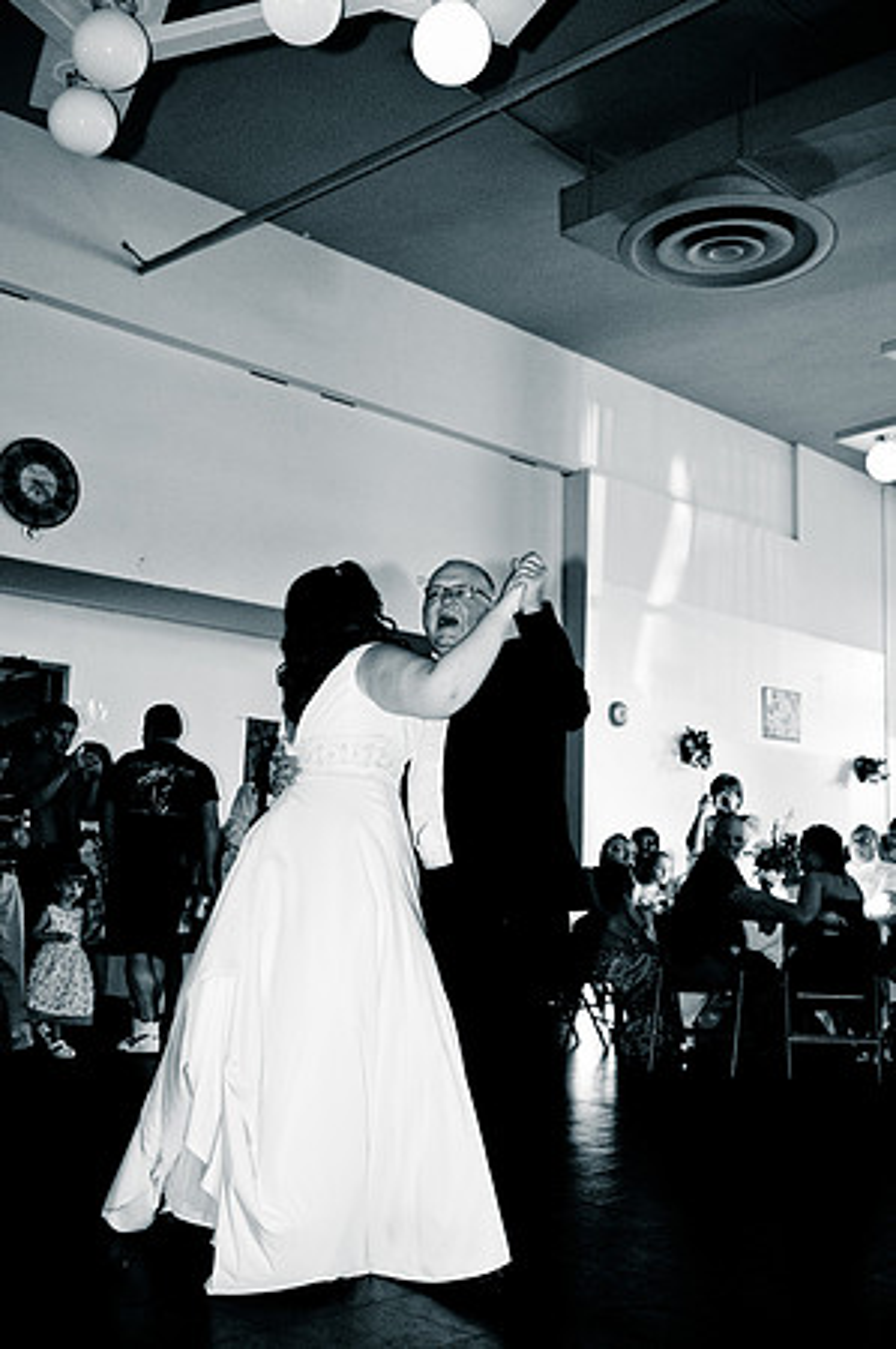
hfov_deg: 36.8
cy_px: 674
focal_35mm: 36
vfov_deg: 53.2
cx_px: 448
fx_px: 1347
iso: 200
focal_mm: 24
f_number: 2.8
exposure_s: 1/60
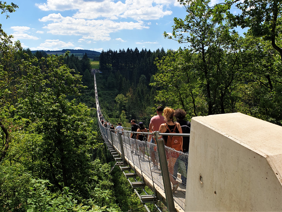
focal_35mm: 26
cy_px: 106
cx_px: 141
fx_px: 212
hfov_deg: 67.3
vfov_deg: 53.1
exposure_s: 1/1880
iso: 50
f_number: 2.4
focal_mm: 4.3
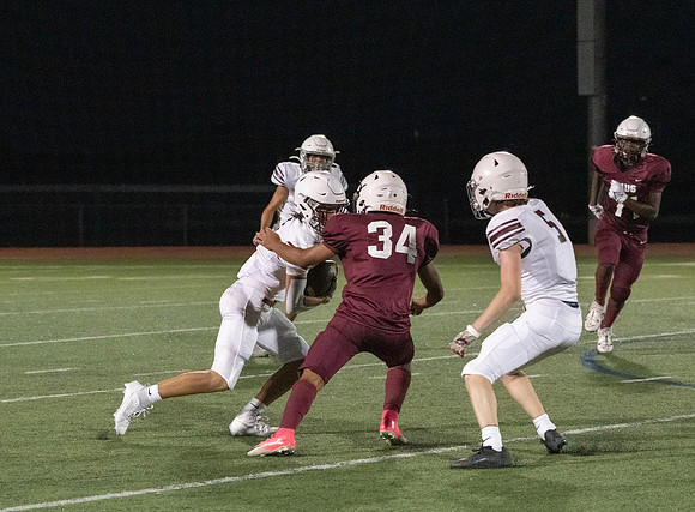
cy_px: 279
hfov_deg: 10.4
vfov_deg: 7.6
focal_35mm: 192
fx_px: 3828
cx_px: 240
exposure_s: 1/1000
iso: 16000
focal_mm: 118
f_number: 5.6
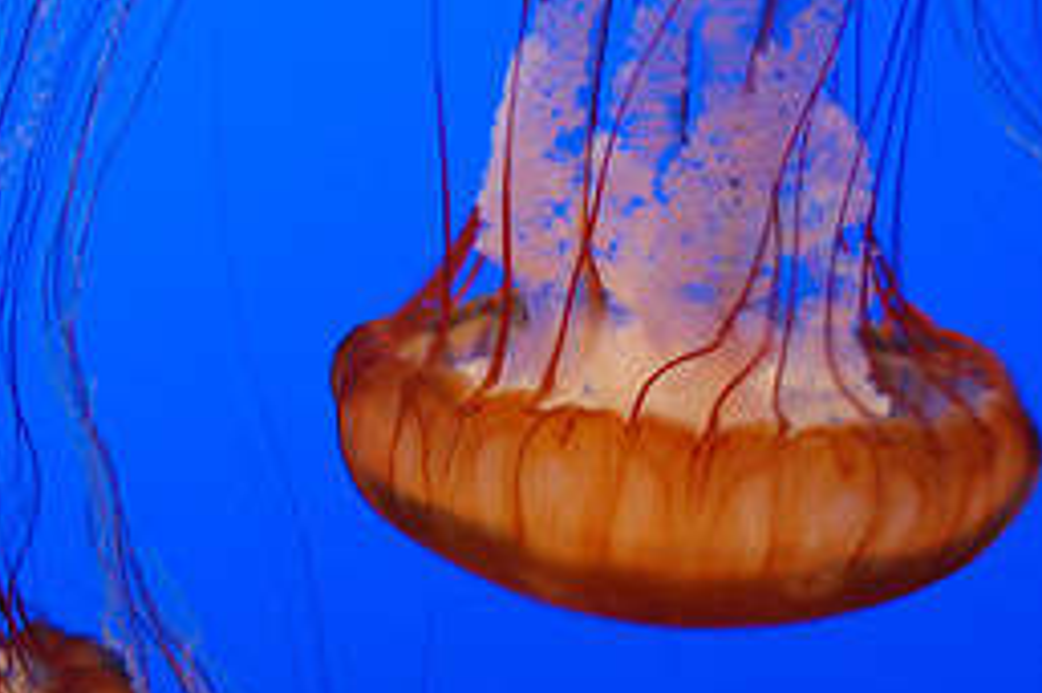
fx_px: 4400
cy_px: 519
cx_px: -122
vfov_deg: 9.0
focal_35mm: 152
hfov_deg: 13.2
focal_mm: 45
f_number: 5.3
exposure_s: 1/8
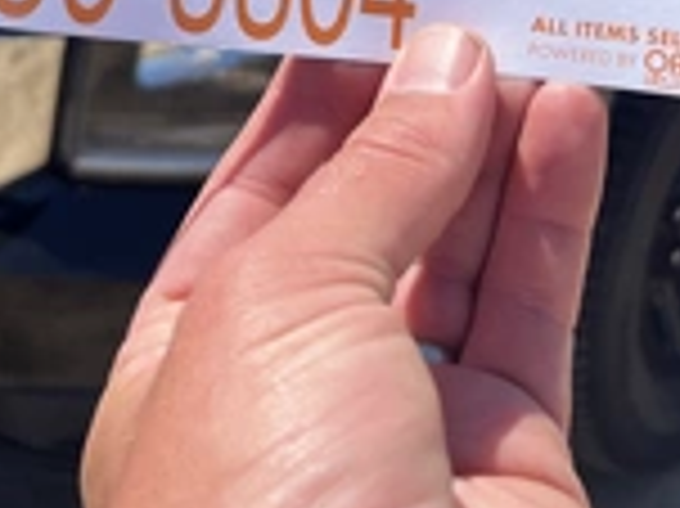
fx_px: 1354
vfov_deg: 19.8
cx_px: 428
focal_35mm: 69
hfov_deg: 28.1
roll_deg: -0.5
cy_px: -130
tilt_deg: -20.4
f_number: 1.6
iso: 50
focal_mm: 5.1
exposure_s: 1/2309
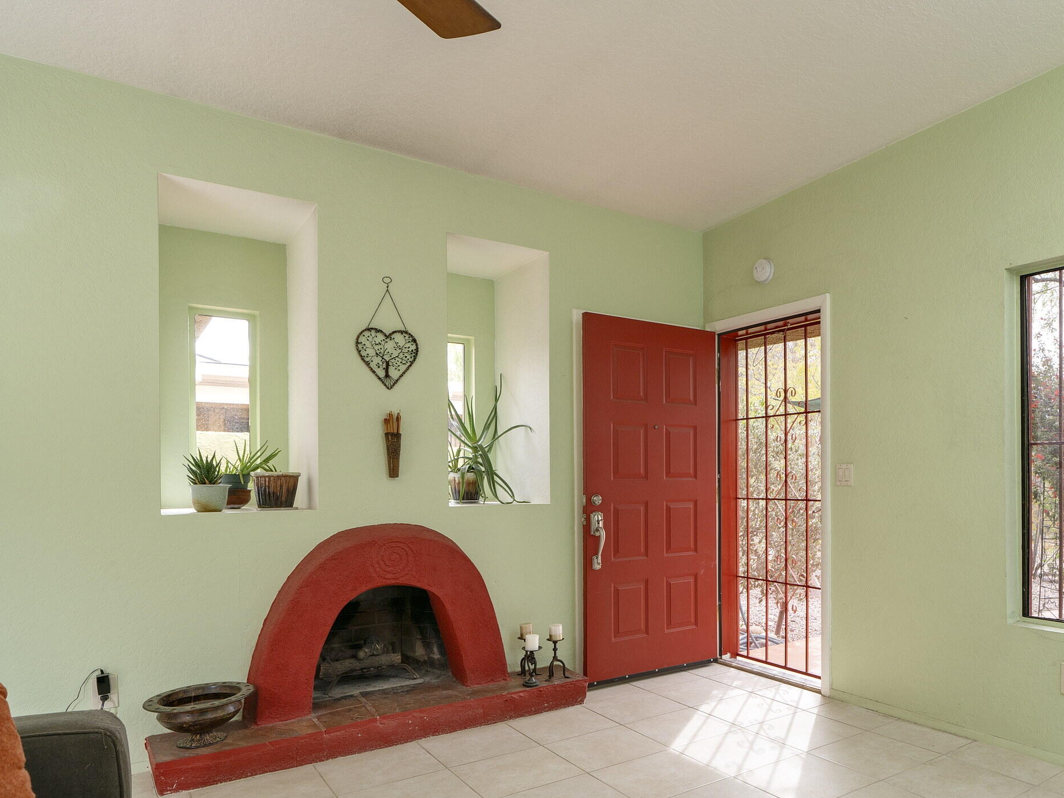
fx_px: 707
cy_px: 471
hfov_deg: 71.0
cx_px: 737
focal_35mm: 23
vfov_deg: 58.5
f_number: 7.1
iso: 200
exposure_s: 1/40
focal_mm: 16
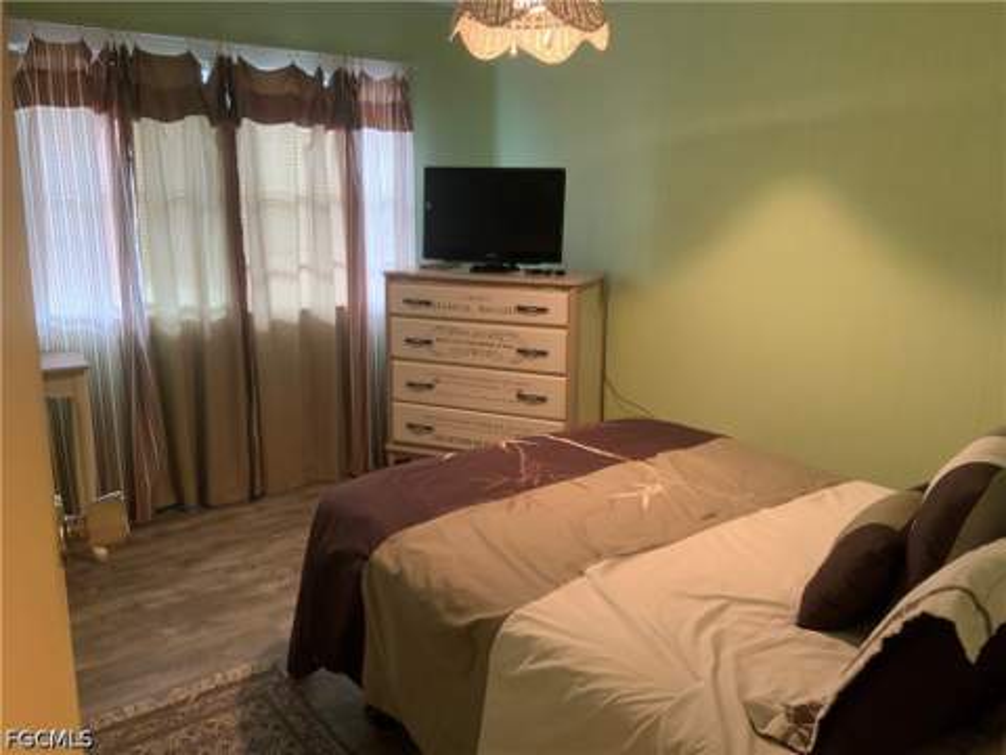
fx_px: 843
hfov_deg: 61.7
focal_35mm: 29
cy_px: 378
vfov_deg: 48.2
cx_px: 503
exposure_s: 1/60
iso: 200
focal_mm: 3
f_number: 1.8
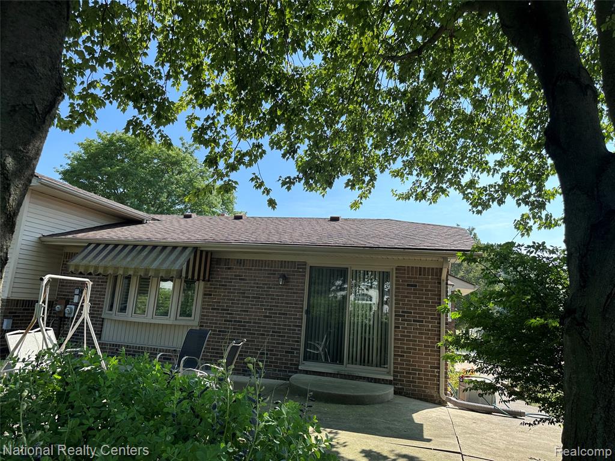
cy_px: 230
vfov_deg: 56.8
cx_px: 308
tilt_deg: +11.1
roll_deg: -5.0
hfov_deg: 71.6
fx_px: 426
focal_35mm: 24
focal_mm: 6.86
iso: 80
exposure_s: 1/1473
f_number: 1.78
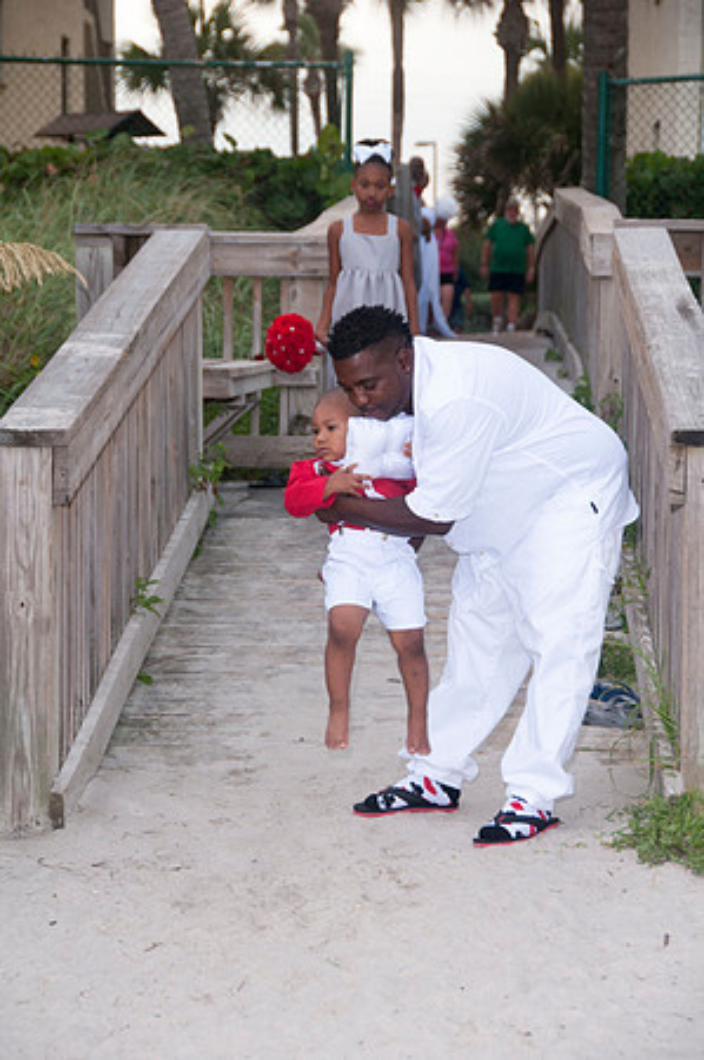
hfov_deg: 11.1
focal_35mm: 123
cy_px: 530
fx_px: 3616
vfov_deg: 16.7
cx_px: 352
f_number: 5.6
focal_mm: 82
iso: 200
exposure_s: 1/125
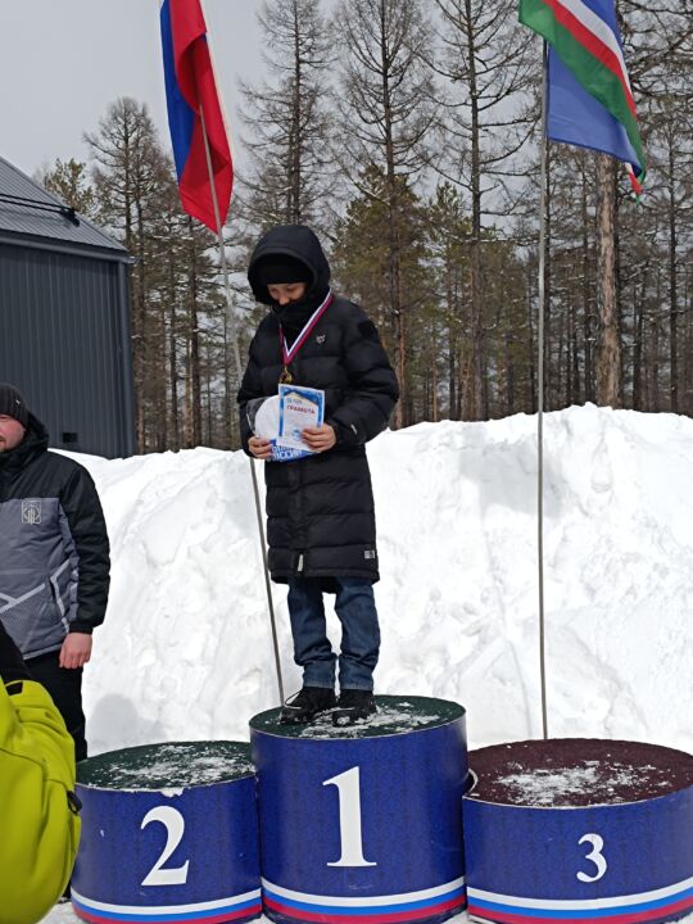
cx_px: 346
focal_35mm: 24
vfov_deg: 71.6
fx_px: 641
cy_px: 462
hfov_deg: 56.8
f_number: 1.65
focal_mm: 6.14
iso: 54
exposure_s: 1/1042
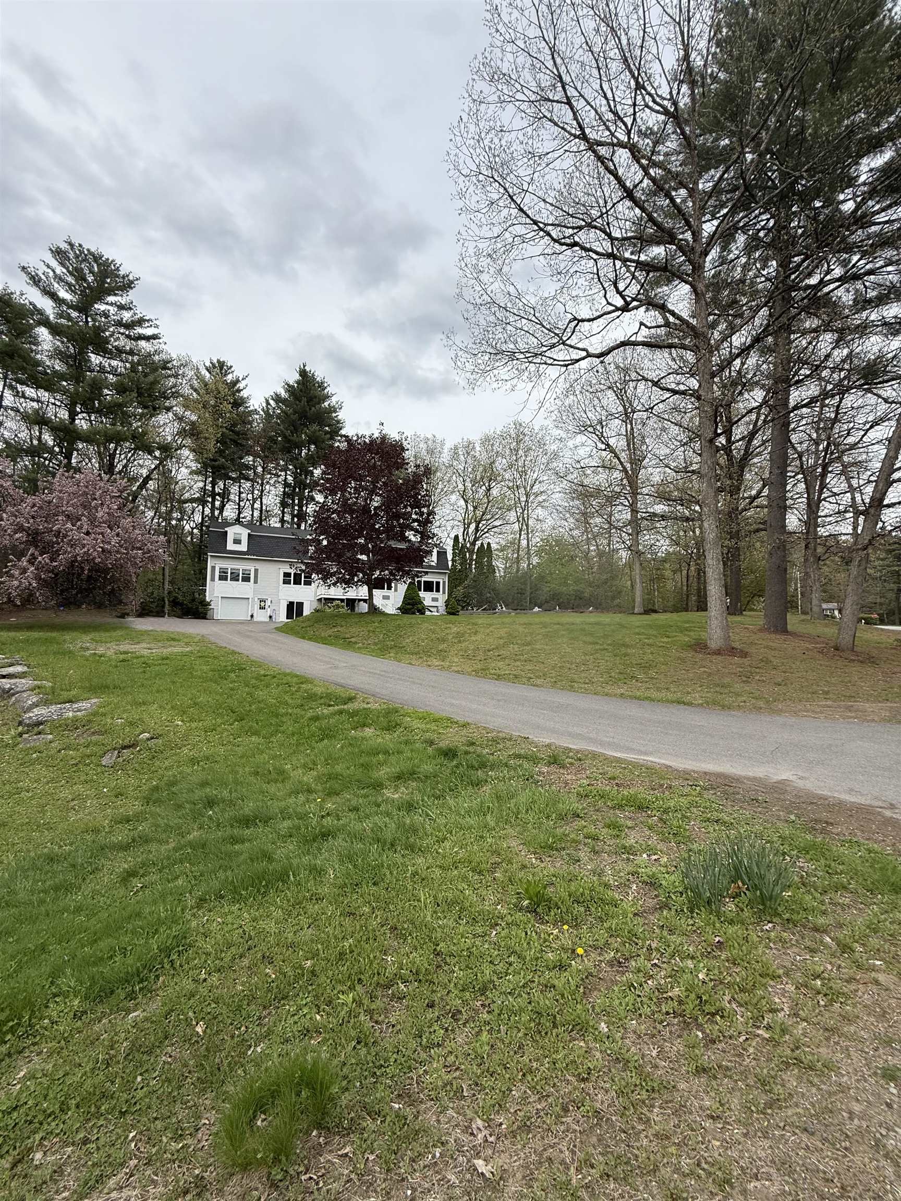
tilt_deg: +5.4
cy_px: 600
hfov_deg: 85.7
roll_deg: -1.7
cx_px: 450
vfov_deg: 102.1
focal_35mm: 14
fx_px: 486
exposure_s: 1/985
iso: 50
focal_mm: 2.22
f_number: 2.2
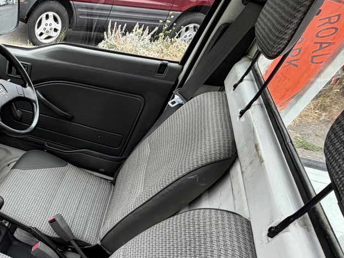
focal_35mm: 29
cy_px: 231
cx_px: -11
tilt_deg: -49.6
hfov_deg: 48.8
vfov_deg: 44.1
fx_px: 288
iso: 80
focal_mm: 2.22
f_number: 2.2
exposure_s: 1/121
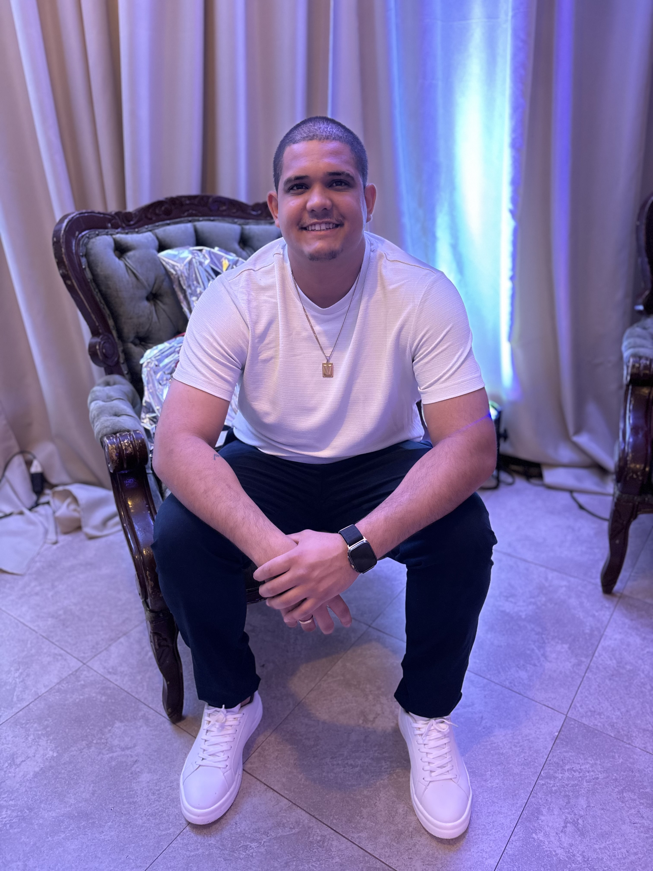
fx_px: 654
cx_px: 326
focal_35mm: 26
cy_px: 436
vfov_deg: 67.3
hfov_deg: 53.1
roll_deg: -1.0
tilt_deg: -25.0
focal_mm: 5.96
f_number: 1.6
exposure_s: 1/55
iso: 250
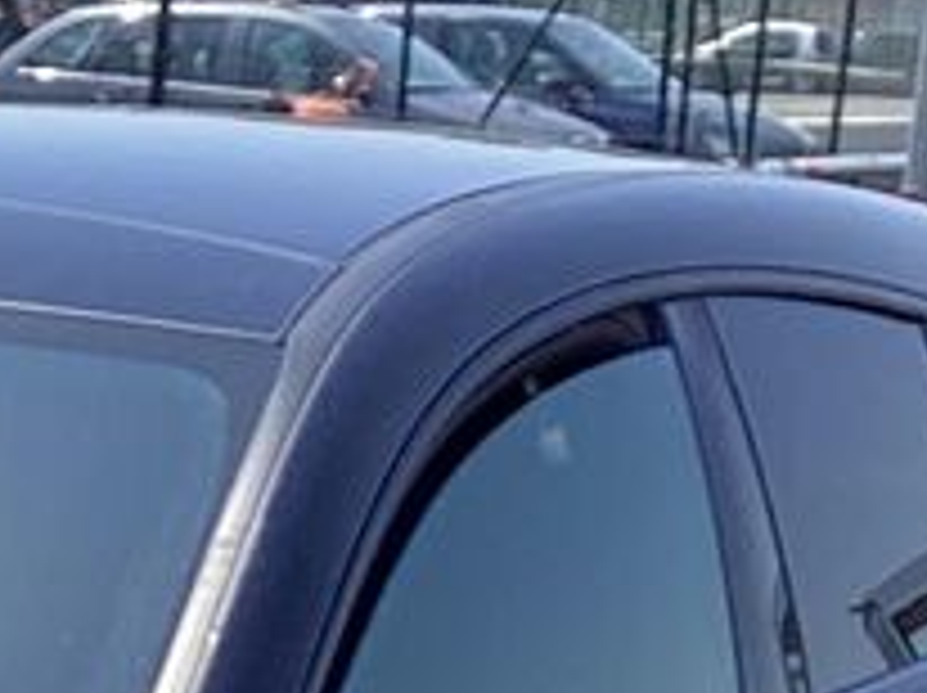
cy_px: 1674
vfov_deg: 7.6
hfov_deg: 10.4
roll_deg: -3.2
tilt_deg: -21.2
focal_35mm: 181
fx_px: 4841
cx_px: -666
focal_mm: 3.3
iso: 25
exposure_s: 1/702
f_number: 2.4
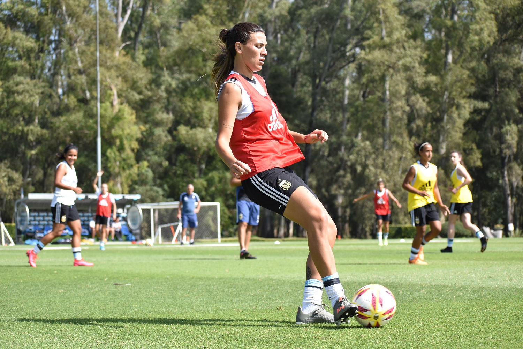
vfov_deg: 13.0
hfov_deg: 19.5
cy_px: 174
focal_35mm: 105
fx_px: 1525
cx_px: 262
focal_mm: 70
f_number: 5.6
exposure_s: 1/1250
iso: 400
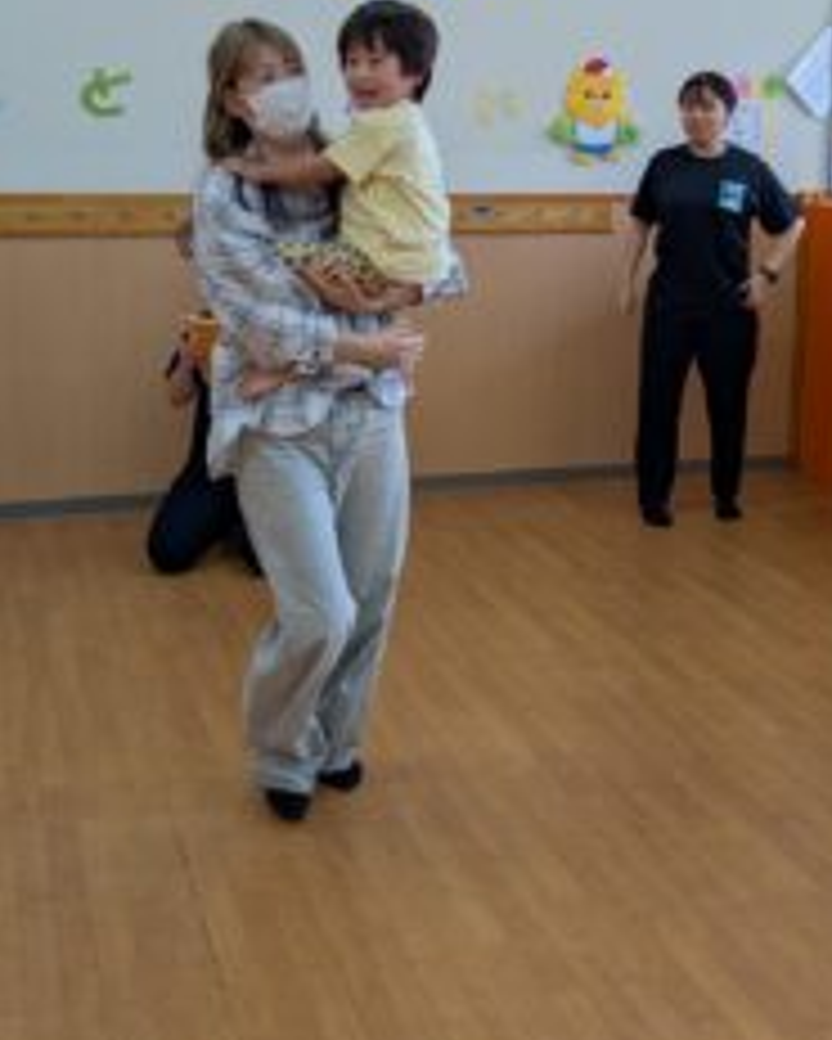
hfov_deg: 32.8
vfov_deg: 39.2
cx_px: 396
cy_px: 254
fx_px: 1415
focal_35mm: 46
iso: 39
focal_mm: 4.53
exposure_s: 1/120
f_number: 1.7
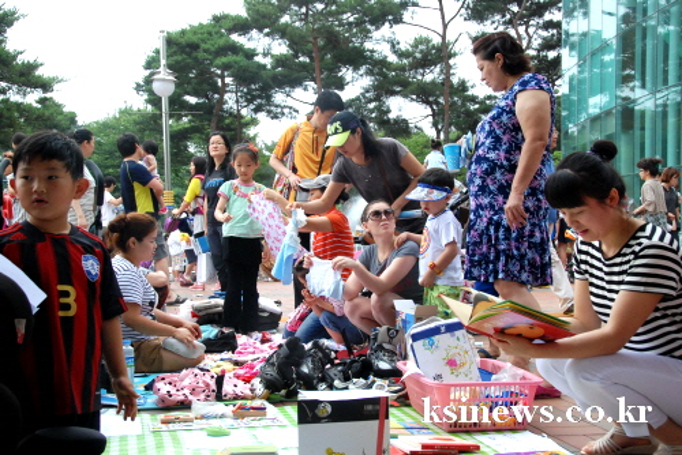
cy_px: 228
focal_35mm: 48
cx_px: 341
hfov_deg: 41.1
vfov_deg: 28.1
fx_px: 910
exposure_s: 1/320
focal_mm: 32
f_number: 9
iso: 800
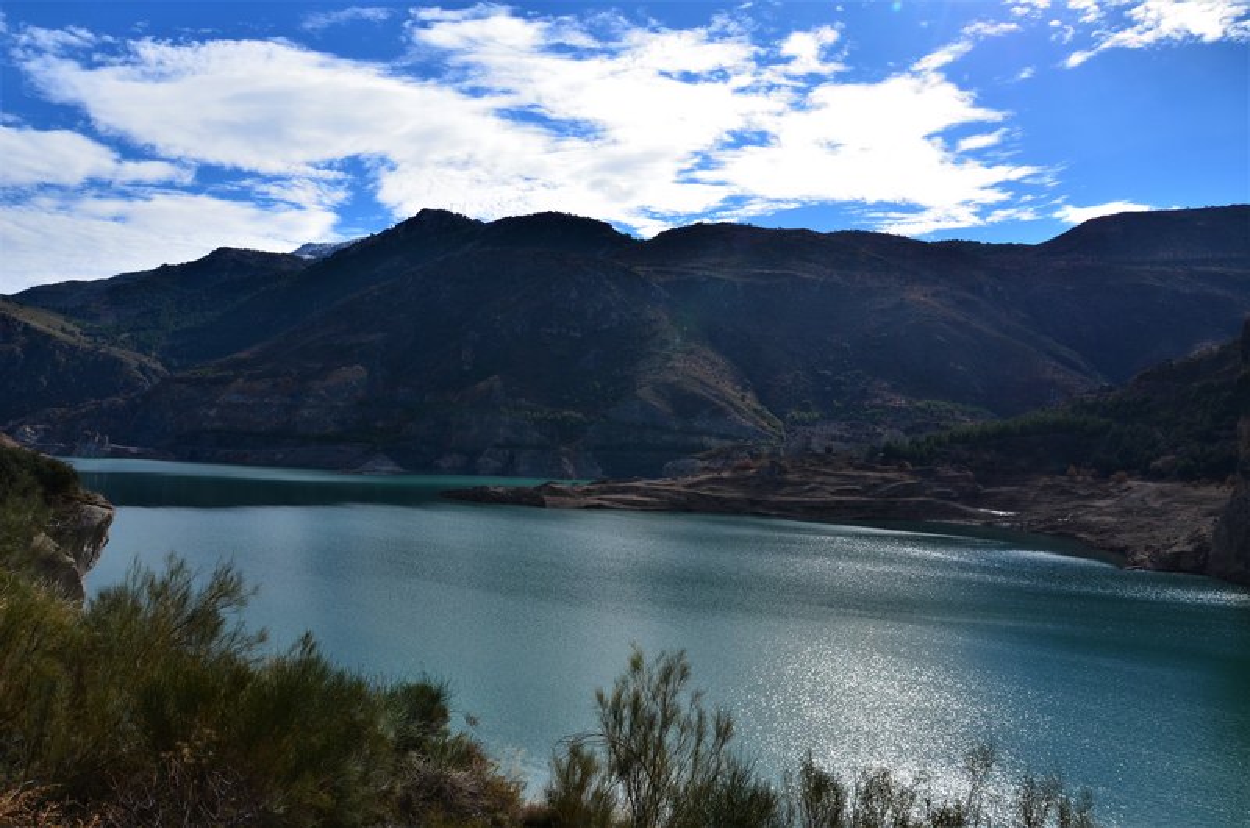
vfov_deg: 47.7
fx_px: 936
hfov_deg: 67.5
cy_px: 414
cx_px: 625
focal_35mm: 27
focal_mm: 18
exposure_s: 1/640
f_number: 13
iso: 400
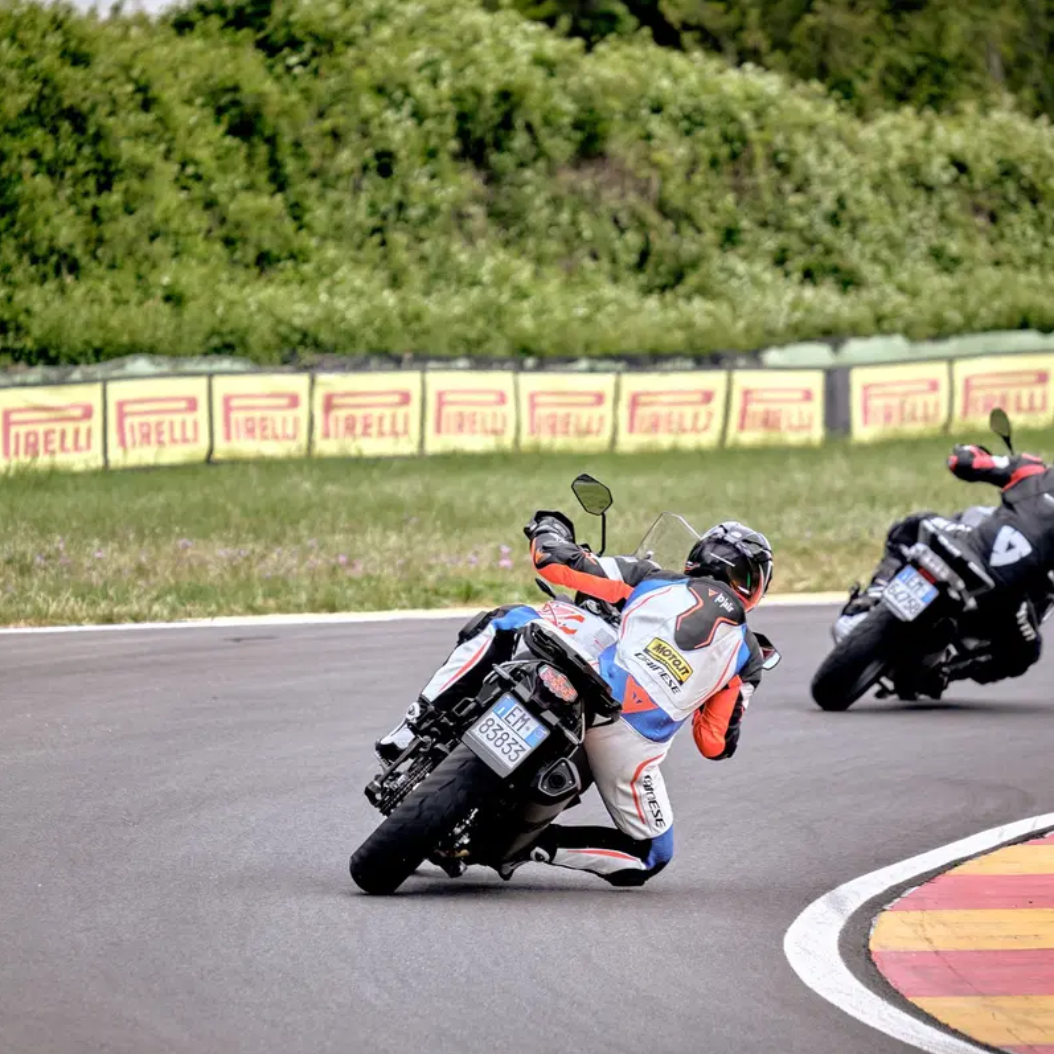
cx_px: 536
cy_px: 528
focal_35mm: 384
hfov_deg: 4.6
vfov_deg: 4.6
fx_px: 13228
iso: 250
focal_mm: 200
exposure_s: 1/1000
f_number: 4.8
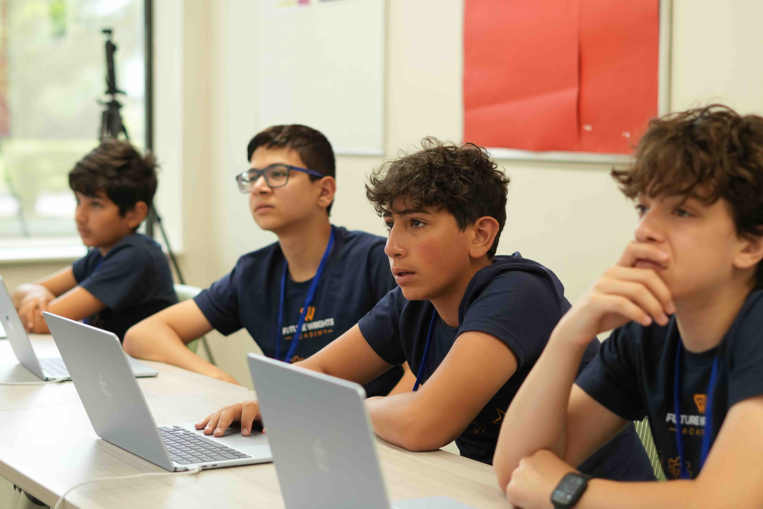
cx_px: 382
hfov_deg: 27.0
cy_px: 254
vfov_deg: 18.2
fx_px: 1589
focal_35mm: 75
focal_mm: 50
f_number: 2.2
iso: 800
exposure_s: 1/100
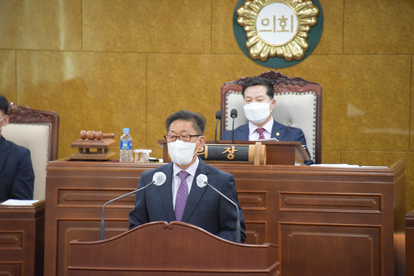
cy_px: 138
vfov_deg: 5.5
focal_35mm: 250
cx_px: 207
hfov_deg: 8.2
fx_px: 2876
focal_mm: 250
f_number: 5.6
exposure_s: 1/640
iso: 9000
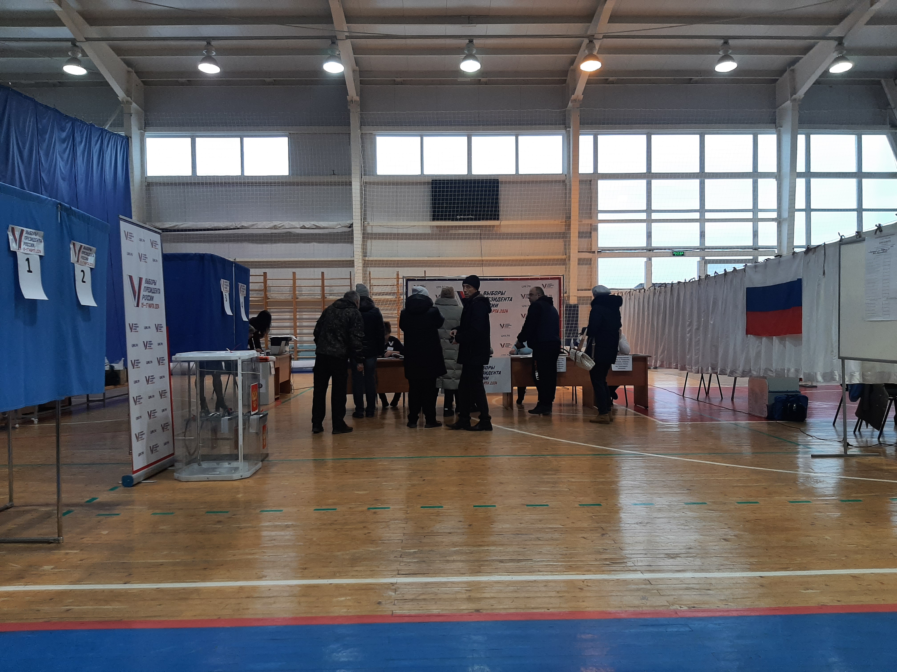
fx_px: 674
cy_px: 336
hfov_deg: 67.3
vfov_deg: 53.1
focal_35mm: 26
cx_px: 448
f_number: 1.7
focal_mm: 3.93
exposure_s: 1/100
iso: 50
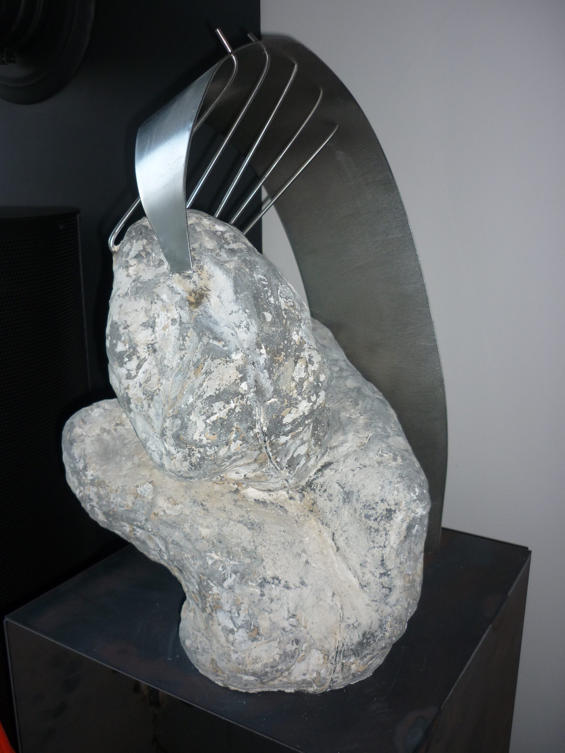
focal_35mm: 33
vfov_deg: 55.4
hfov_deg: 42.9
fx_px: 718
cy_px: 376
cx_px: 282
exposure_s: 1/30
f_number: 2.8
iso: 100
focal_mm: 5.5
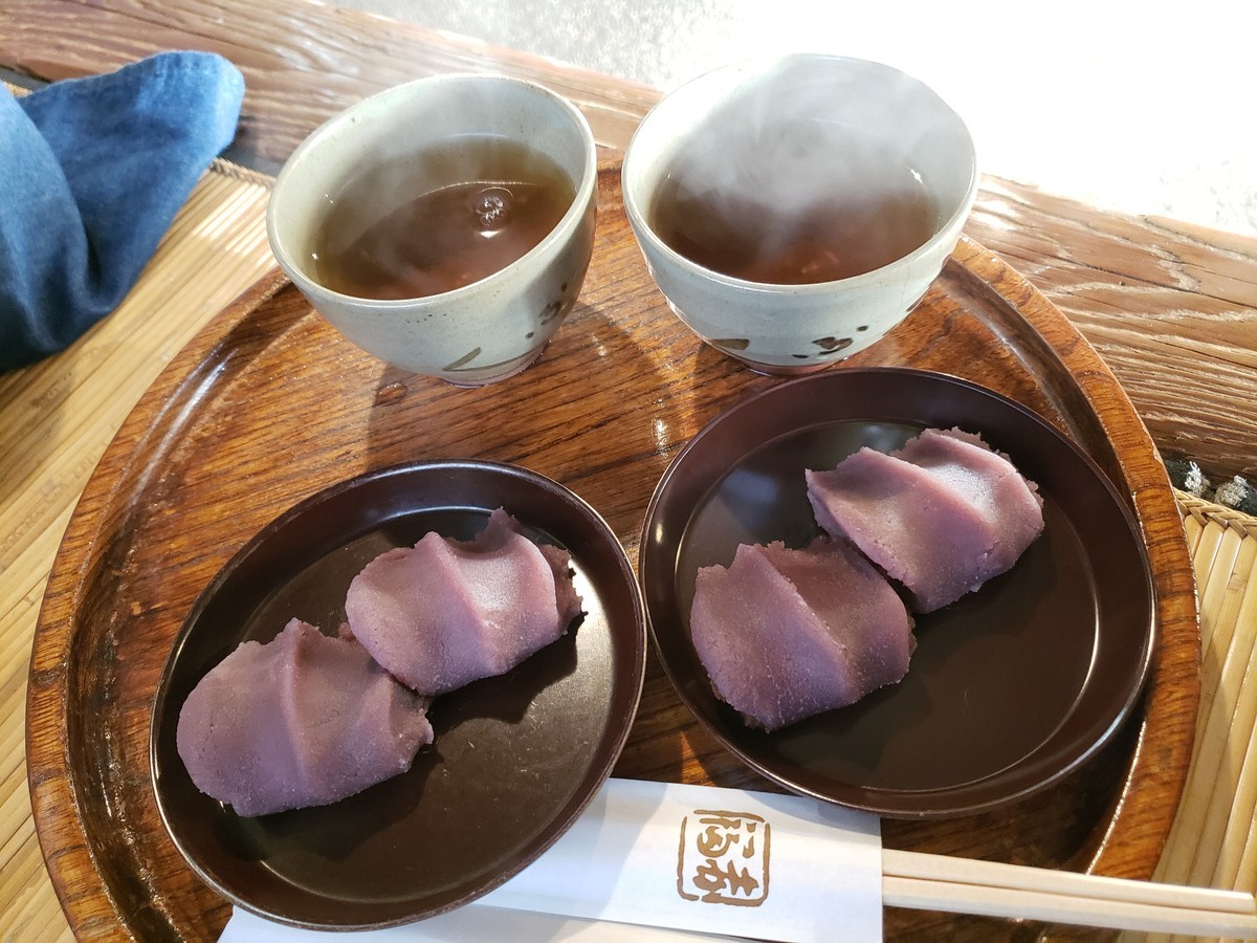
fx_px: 944
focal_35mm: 26
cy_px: 472
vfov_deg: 53.1
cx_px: 628
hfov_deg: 67.3
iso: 800
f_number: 1.5
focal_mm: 4.3
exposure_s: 1/30
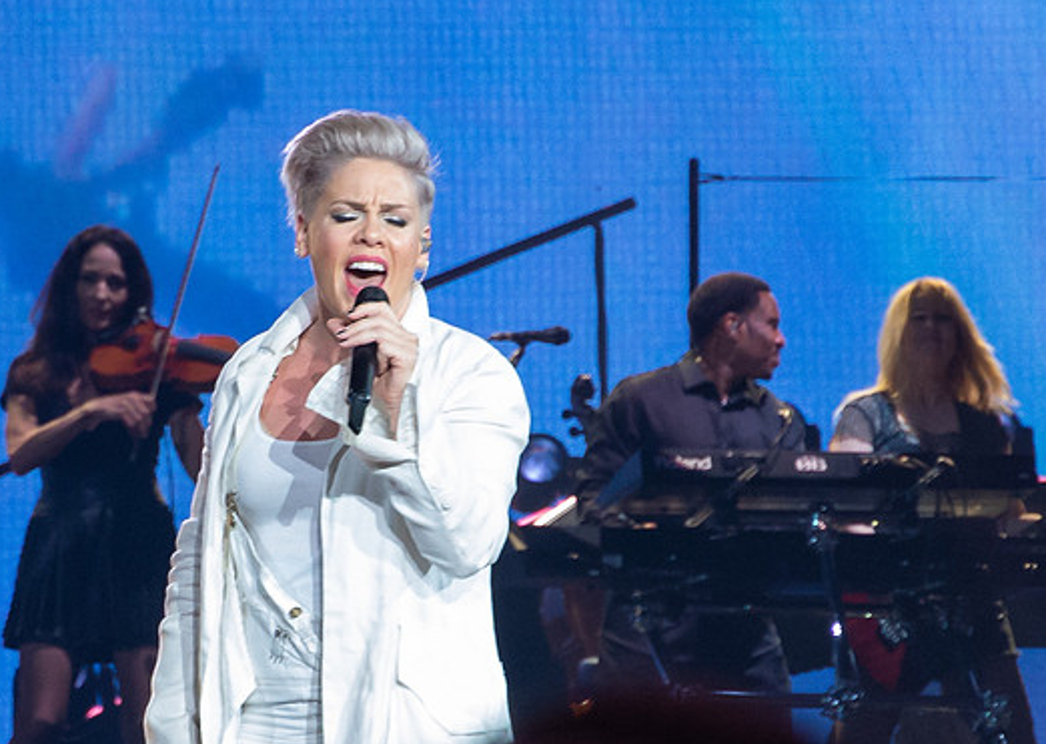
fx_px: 20137
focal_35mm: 679
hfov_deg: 3.0
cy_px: 383
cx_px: 352
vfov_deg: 2.1
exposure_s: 1/160
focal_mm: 110
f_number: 5.6
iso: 800
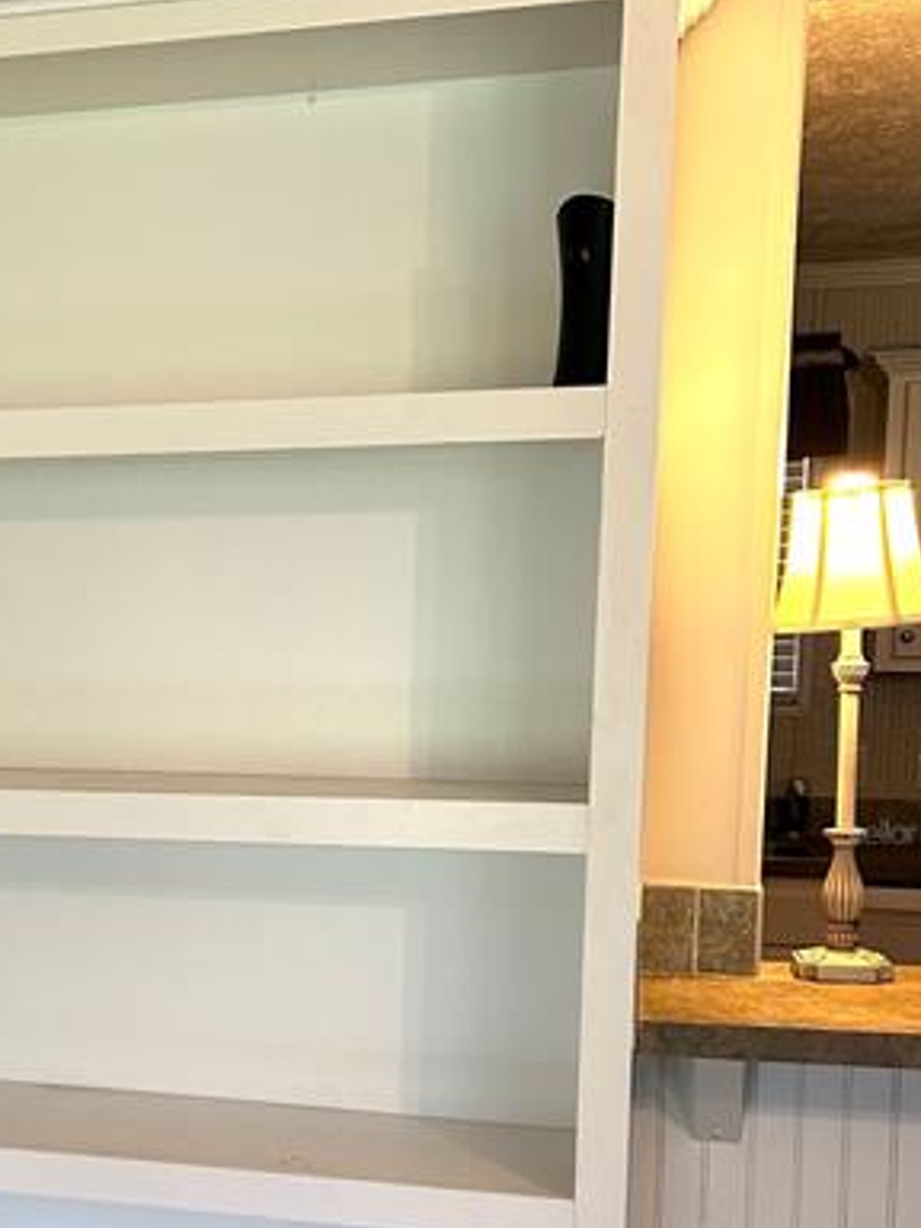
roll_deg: +0.5
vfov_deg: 36.4
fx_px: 1845
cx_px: 61
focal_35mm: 52
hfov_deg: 26.9
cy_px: 831
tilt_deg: -5.6
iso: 200
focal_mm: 5.7
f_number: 1.5
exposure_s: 1/60
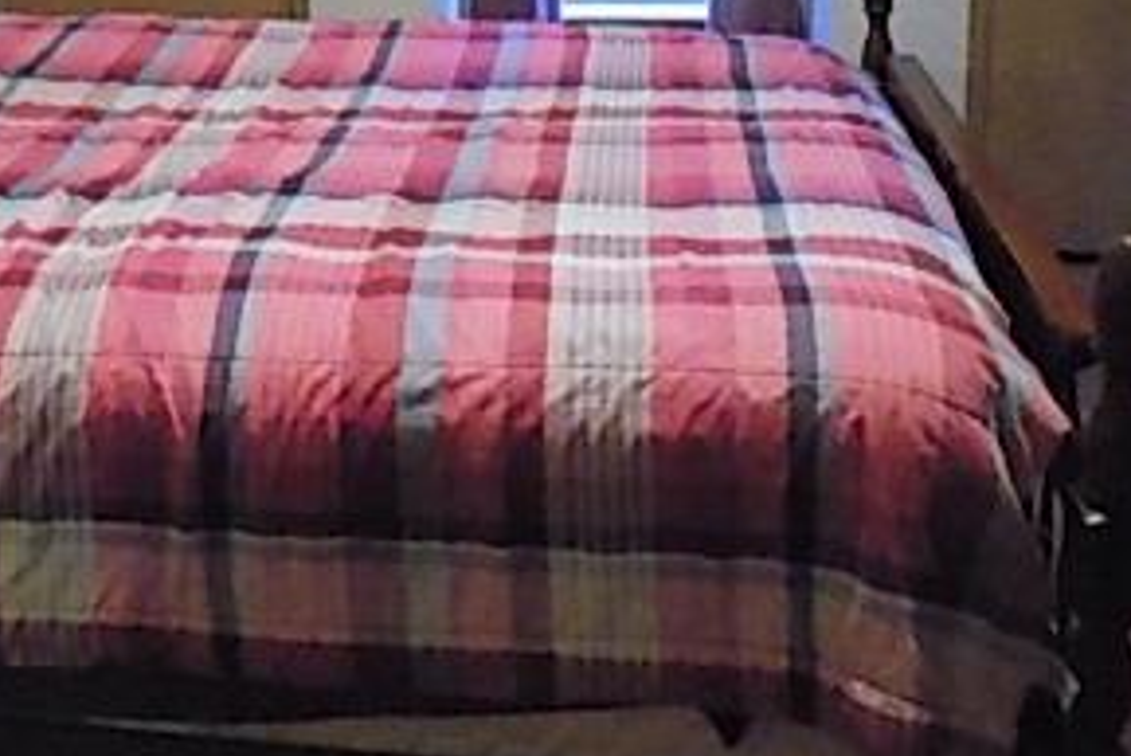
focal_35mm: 53
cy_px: -24
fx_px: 1666
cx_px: 329
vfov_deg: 24.2
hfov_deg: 36.9
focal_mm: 4
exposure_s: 1/20
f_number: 3.1
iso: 1600
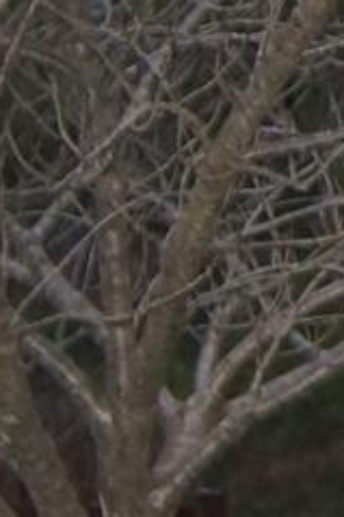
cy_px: 119
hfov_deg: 4.0
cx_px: 2053
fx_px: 4062
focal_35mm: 283
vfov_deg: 7.3
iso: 800
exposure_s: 1/60
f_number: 4
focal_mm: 22
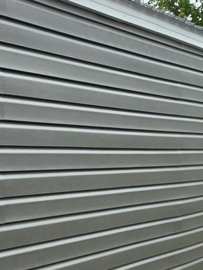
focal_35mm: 119
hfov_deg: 11.0
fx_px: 930
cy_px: 176
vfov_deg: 16.5
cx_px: -242
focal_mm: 6.5
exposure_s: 1/3608
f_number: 1.4
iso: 64
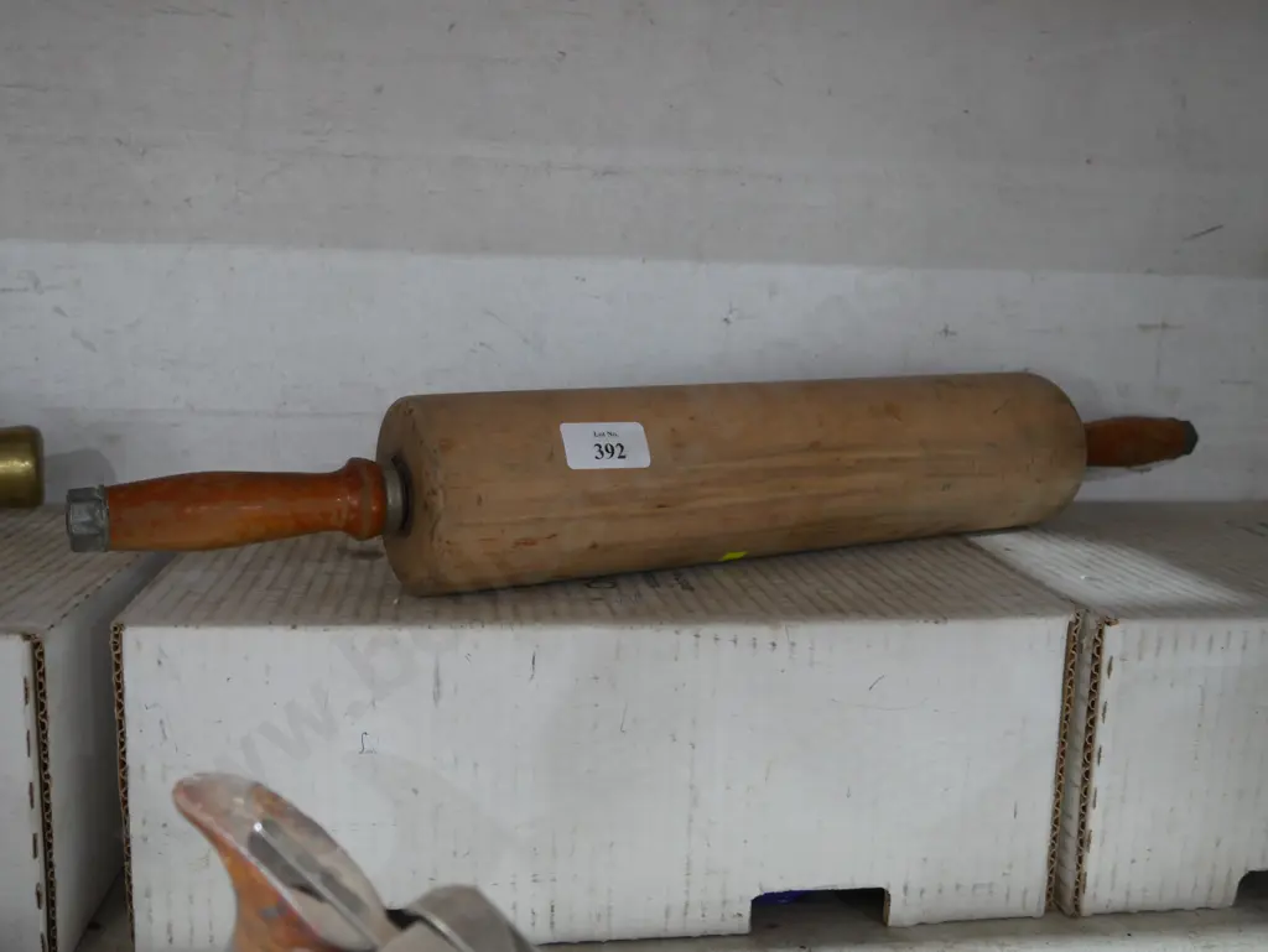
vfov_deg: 44.2
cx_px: 634
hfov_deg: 56.8
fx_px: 1173
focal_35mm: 32
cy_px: 476
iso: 1600
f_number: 3.6
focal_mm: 16
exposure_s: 1/60
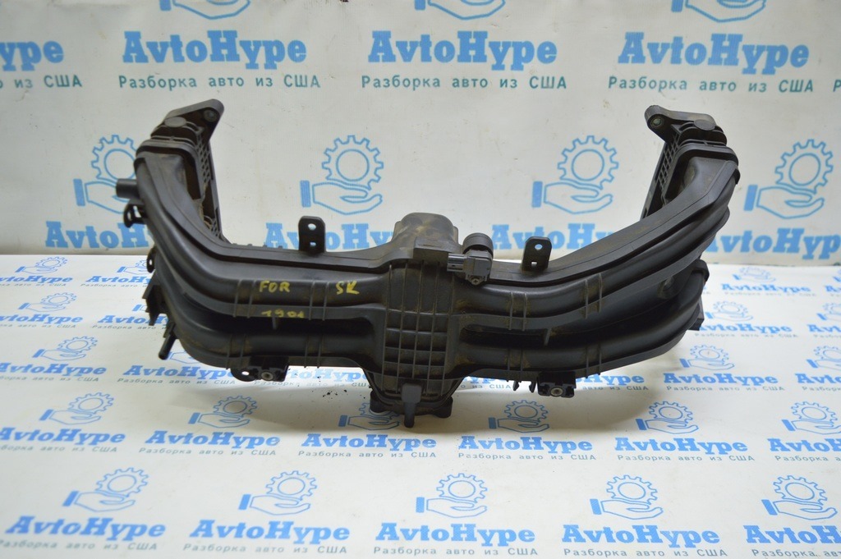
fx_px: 770
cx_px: 420
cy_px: 280
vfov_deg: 39.9
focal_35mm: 33
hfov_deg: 57.3
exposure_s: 1/40
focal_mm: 22
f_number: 3.8
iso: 400
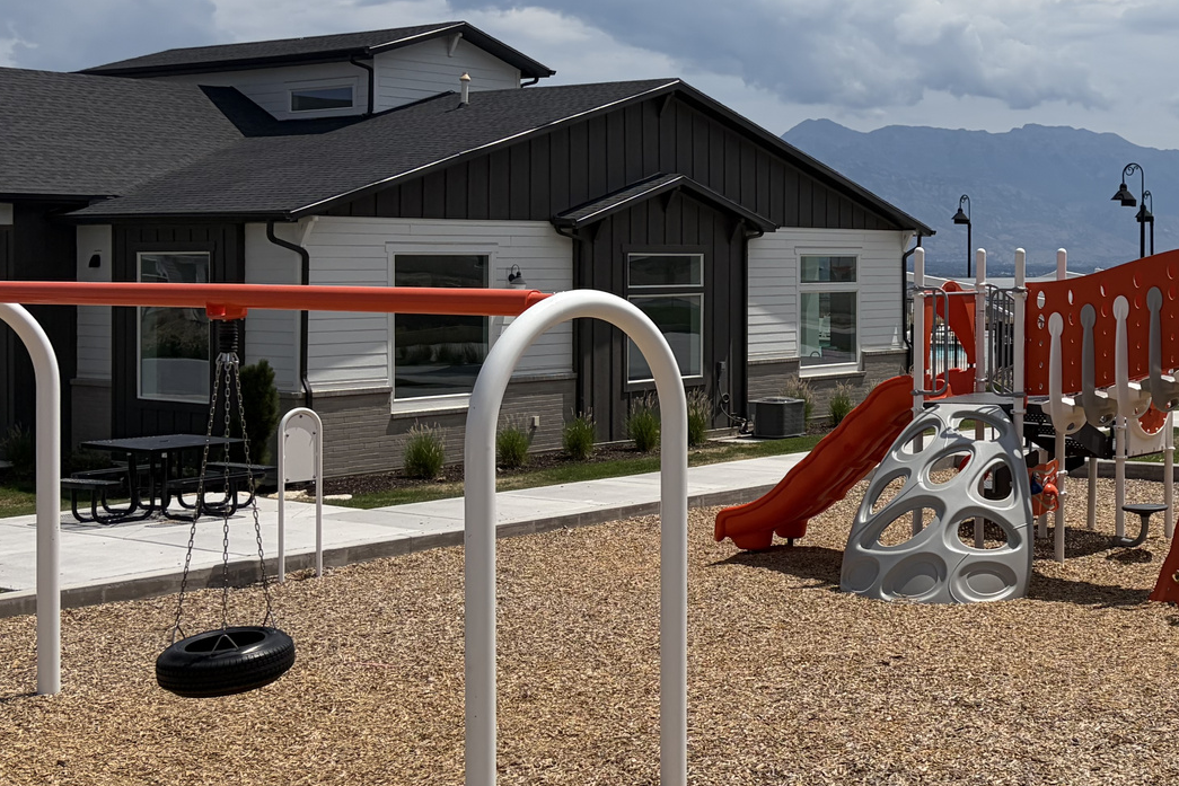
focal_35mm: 53
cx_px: 1077
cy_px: 257
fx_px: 1736
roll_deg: +0.1
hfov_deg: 35.2
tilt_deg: +0.0
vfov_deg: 25.4
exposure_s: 1/8850
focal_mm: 5.96
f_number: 1.6
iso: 50
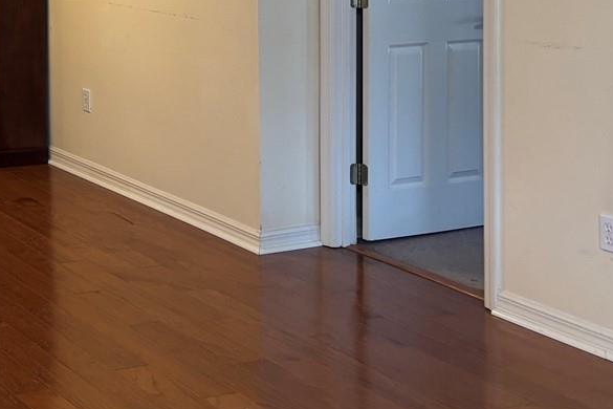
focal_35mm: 74
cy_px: -96
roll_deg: -0.1
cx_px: -145
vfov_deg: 17.5
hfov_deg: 24.5
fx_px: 1260
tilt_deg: -1.2
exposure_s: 1/60
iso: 100
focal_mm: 5.96
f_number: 1.6
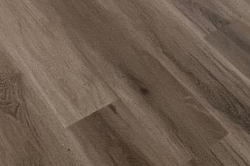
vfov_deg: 11.2
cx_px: 127
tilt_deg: -8.8
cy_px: -313
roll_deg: -1.2
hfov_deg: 24.5
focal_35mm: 83
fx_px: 576
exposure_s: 1/120
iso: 100
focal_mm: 1.57
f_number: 1.8
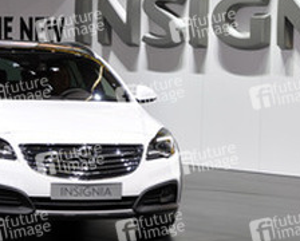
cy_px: 127
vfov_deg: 9.4
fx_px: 1459
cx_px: 168
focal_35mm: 164
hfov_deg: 11.7
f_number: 5.6
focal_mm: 58
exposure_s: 1/100
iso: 500
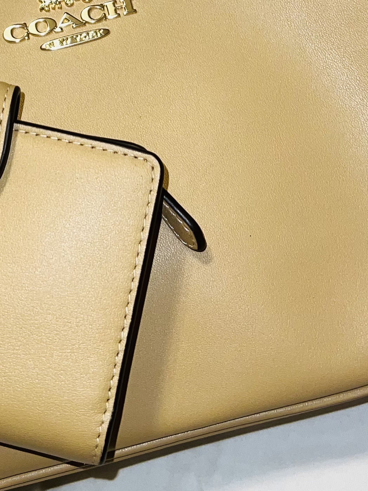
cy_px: -57
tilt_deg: -75.4
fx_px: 1063
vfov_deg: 24.2
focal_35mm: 75
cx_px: 87
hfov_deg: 19.5
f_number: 1.5
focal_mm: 5.7
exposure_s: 1/63
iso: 32
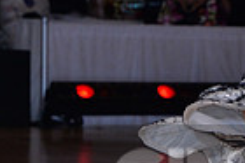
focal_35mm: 599
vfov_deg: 2.3
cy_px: 184
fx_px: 4072
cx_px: 335
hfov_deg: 3.4
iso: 2000
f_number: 5.6
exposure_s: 1/250
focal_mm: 145
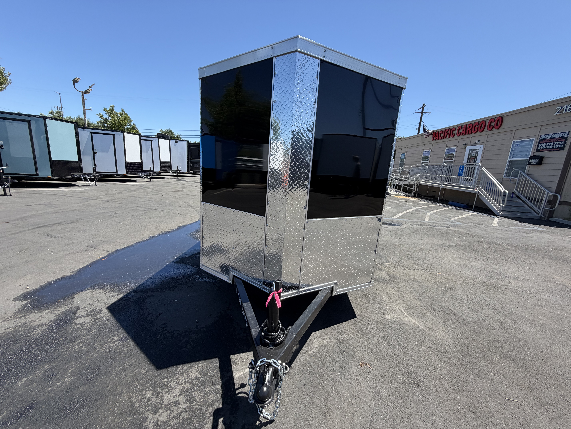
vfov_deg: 85.7
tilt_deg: -10.0
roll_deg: -3.3
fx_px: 231
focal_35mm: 14
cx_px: 286
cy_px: 214
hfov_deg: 102.1
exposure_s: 1/770
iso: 40
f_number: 2.2
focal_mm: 2.22
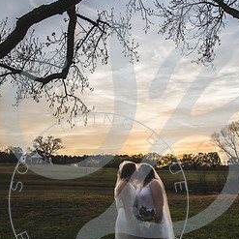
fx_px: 242
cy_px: 129
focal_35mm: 31
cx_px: 142
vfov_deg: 52.5
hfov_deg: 52.2
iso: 320
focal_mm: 20
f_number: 2.8
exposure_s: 1/2500
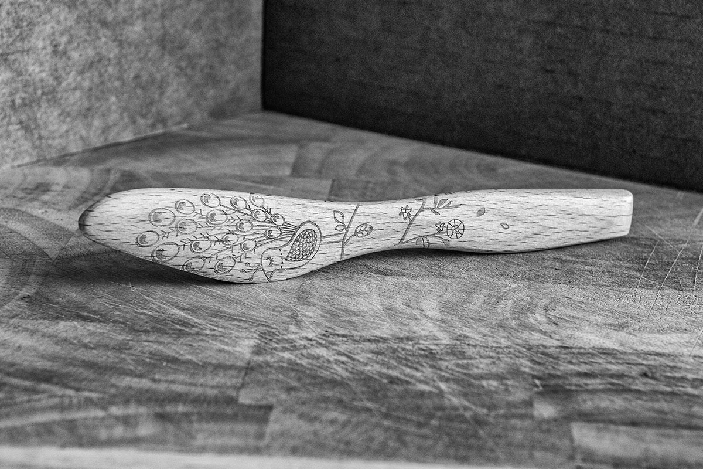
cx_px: 352
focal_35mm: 82
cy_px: 234
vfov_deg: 16.6
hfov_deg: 24.6
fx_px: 1611
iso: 200
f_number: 8
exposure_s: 1/6
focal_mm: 55
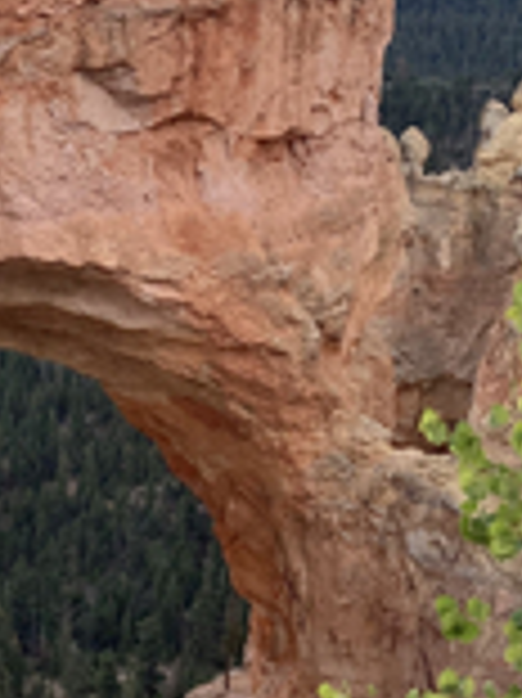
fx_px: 1893
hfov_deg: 15.2
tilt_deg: -17.3
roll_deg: +0.2
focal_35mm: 94
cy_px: 392
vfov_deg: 20.9
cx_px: -72
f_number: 1.8
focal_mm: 3.99
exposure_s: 1/1156
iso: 20
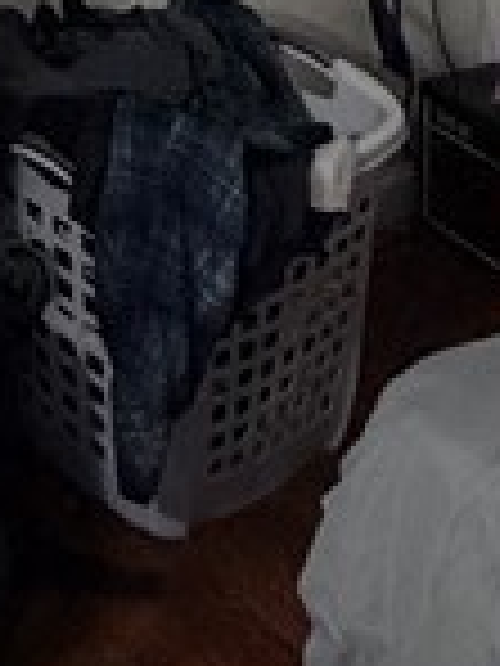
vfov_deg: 15.6
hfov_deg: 13.1
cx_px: -518
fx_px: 1868
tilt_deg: -3.4
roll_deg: +1.3
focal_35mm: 97
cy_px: -706
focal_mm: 2.22
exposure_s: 1/60
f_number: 2.2
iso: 400
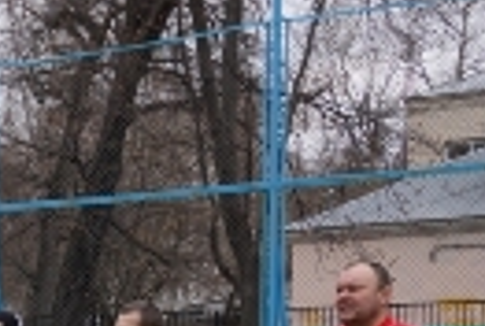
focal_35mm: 123
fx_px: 1661
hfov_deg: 15.0
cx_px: -304
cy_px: 546
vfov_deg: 10.6
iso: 400
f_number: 8
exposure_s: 1/250
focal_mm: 24
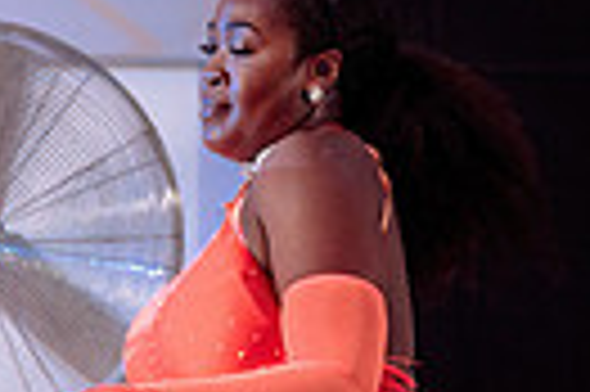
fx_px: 3126
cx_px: -31
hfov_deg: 10.7
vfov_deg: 7.0
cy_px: 721
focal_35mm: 191
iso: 800
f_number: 3.5
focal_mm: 32.5
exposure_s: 1/200
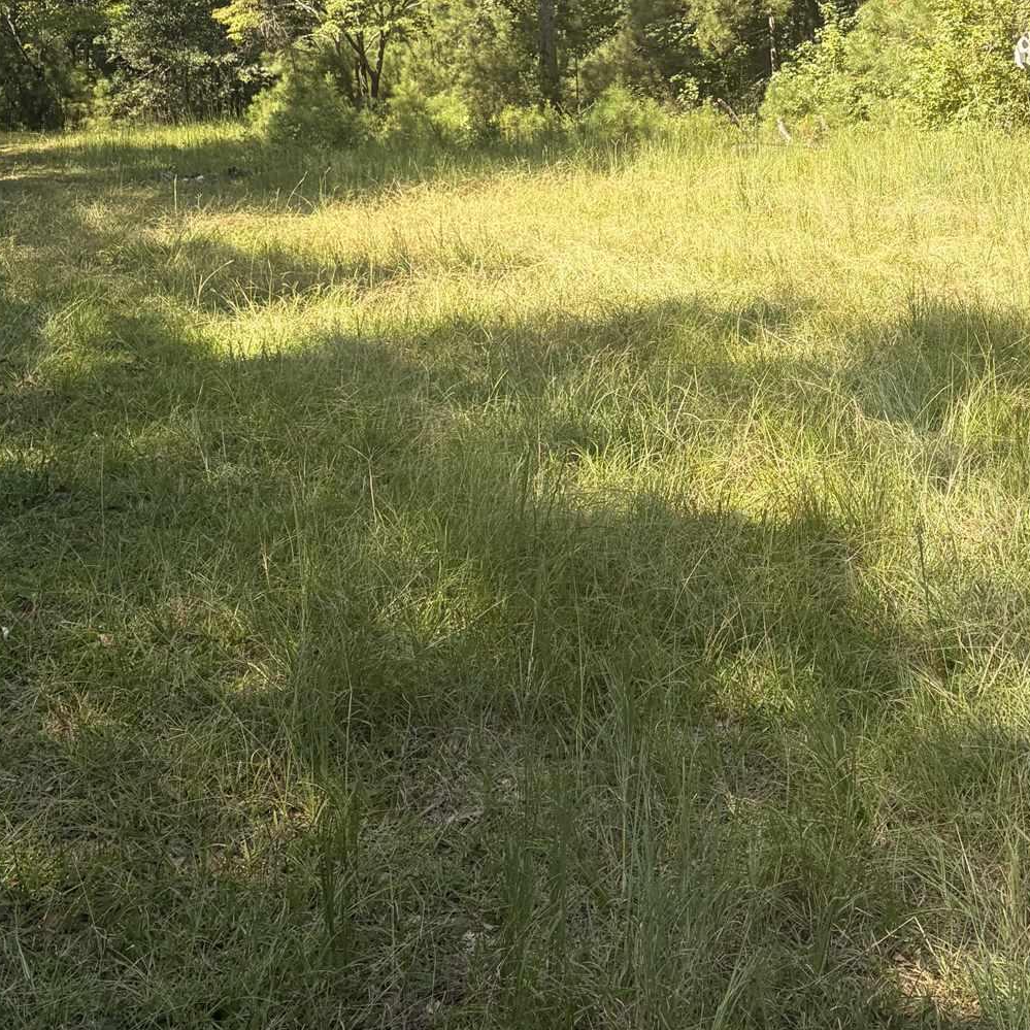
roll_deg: +3.2
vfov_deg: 30.7
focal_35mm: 53
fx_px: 1784
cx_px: 599
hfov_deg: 32.1
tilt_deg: +2.2
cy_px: 98
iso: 50
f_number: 1.6
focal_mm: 5.96
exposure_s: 1/801
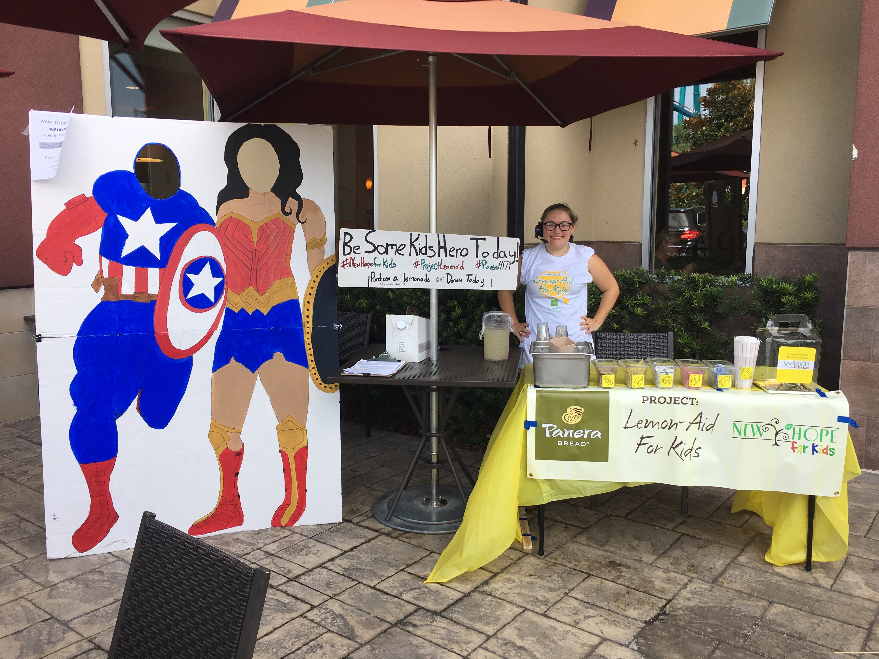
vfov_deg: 48.2
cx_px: 440
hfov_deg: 61.7
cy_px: 330
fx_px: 736
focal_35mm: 29
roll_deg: +0.3
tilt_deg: -6.9
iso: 25
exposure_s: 1/361
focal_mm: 4.15
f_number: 2.2
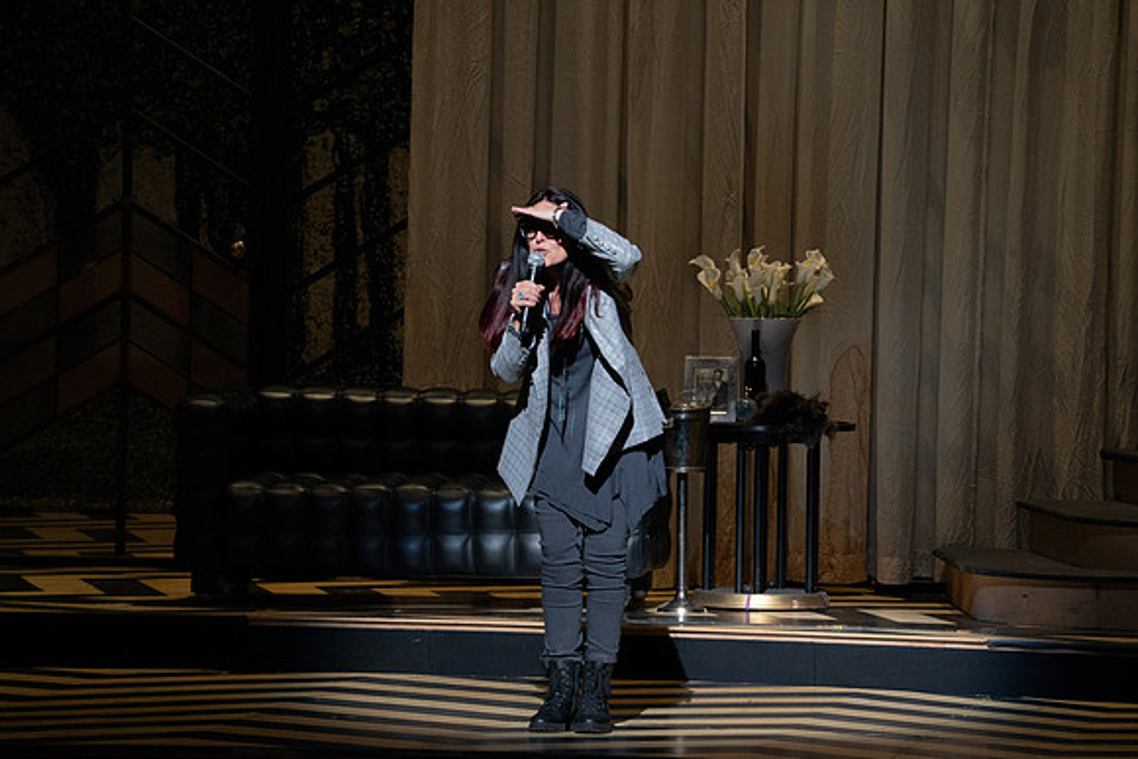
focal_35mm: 200
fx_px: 6323
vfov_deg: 6.9
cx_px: 569
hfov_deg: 10.3
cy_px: 380
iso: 3200
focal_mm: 200
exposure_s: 1/160
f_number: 13
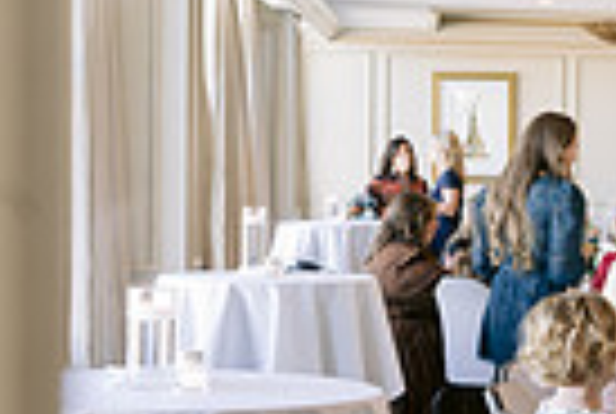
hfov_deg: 12.9
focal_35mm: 148
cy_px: 214
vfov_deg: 9.3
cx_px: 994
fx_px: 2538
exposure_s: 1/10
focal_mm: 35
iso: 250
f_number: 8
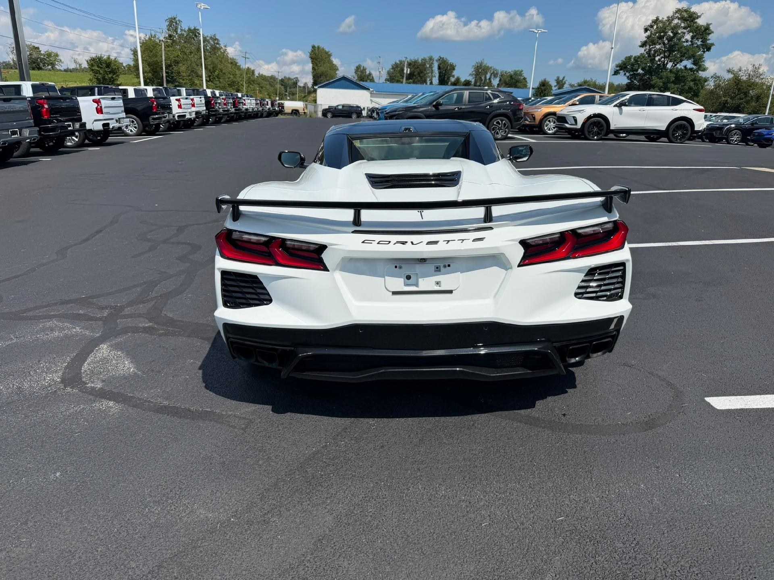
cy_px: 290
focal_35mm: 24
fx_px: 537
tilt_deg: -16.9
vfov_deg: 56.8
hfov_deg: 71.6
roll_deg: +0.1
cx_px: 387
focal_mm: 6.76
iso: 80
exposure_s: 1/7353
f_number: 1.78
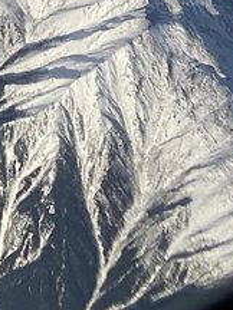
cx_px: -229
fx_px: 2217
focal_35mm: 247
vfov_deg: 7.7
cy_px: -274
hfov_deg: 5.9
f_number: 2
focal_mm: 6
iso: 20
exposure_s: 1/813
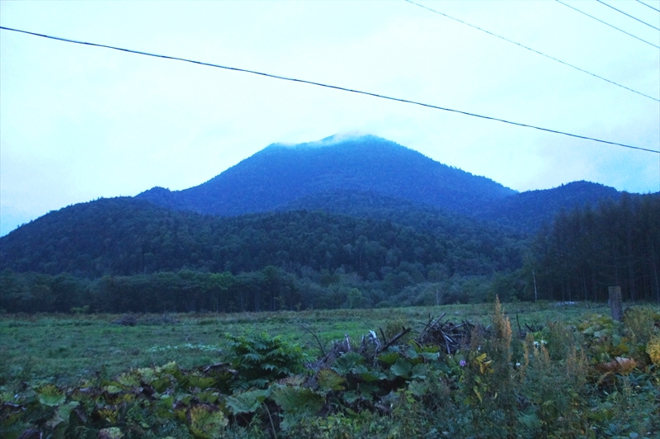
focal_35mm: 27
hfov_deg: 67.4
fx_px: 495
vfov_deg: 47.9
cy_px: 220
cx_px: 330
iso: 1600
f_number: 3.5
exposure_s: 1/5
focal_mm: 18
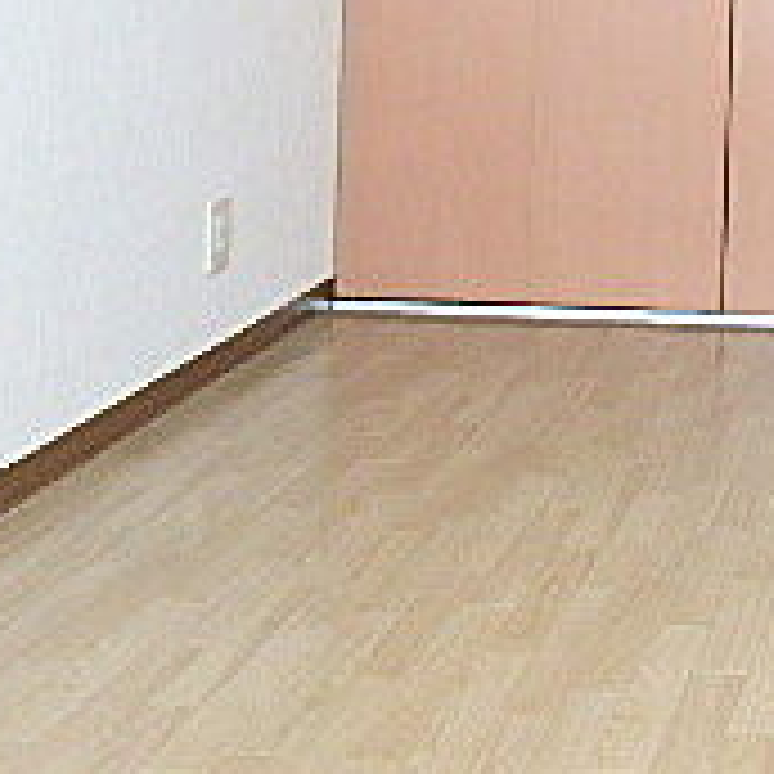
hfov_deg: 21.6
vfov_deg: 22.9
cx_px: 1102
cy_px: -158
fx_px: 1745
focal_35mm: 69
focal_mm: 3.7
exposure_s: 1/30
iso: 250
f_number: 3.5
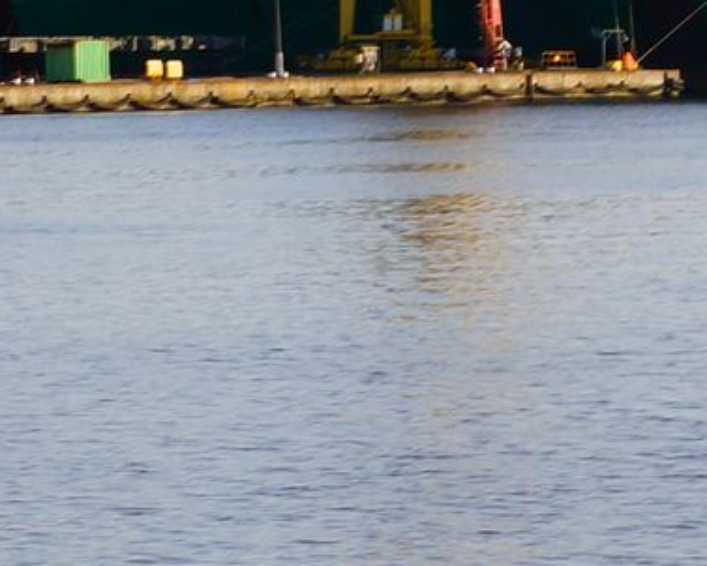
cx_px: 632
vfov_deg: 4.1
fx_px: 7809
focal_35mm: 373
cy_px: -130
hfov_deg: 5.2
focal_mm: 50
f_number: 16
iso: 100
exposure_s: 1/30
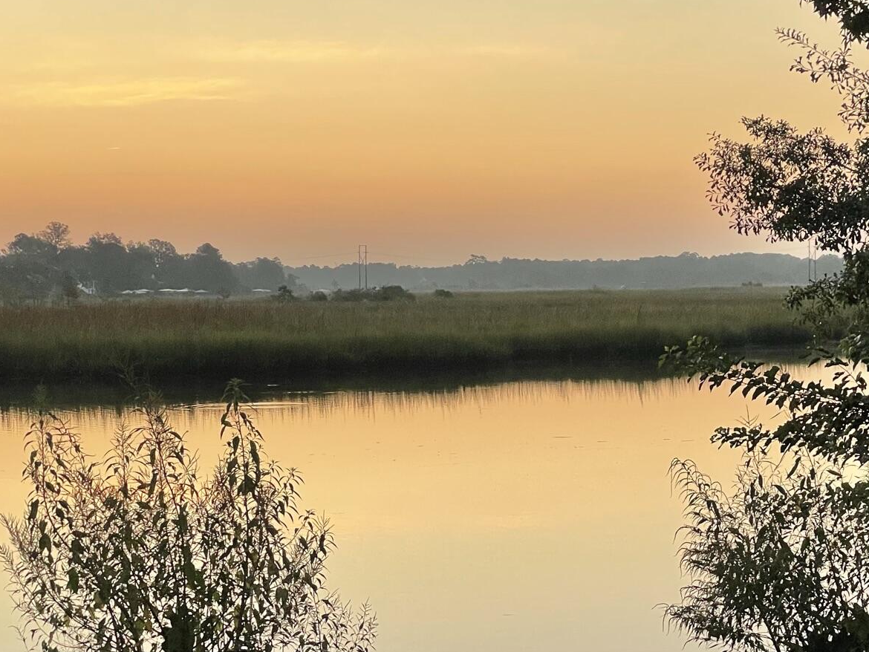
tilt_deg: -5.6
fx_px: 2285
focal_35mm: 91
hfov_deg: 21.5
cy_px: 515
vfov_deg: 16.1
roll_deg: +1.1
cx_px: 579
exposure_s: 1/99
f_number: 2
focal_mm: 6
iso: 125
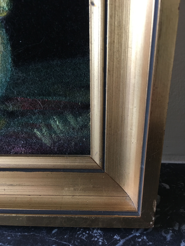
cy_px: 123
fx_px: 207
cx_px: 92
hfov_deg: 48.2
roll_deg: +0.5
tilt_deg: -28.1
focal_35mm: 29
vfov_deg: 61.7
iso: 160
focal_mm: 4.15
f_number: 2.2
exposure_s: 1/33
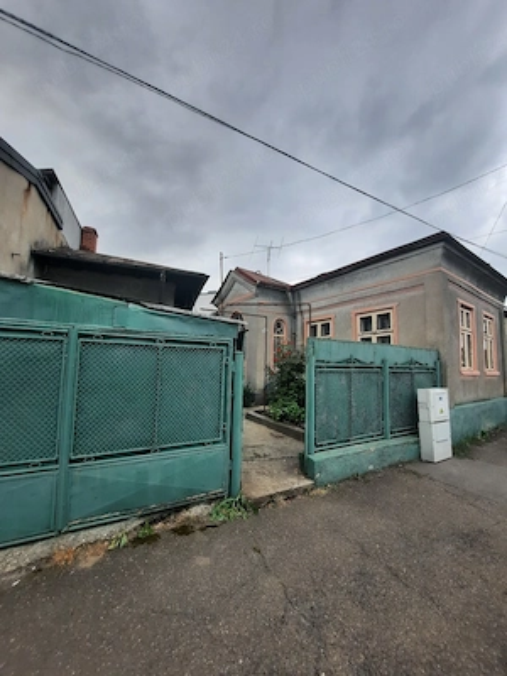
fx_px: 254
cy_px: 338
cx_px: 254
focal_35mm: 13
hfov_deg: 89.9
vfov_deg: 106.2
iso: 40
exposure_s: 1/103
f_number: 2.2
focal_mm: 1.74
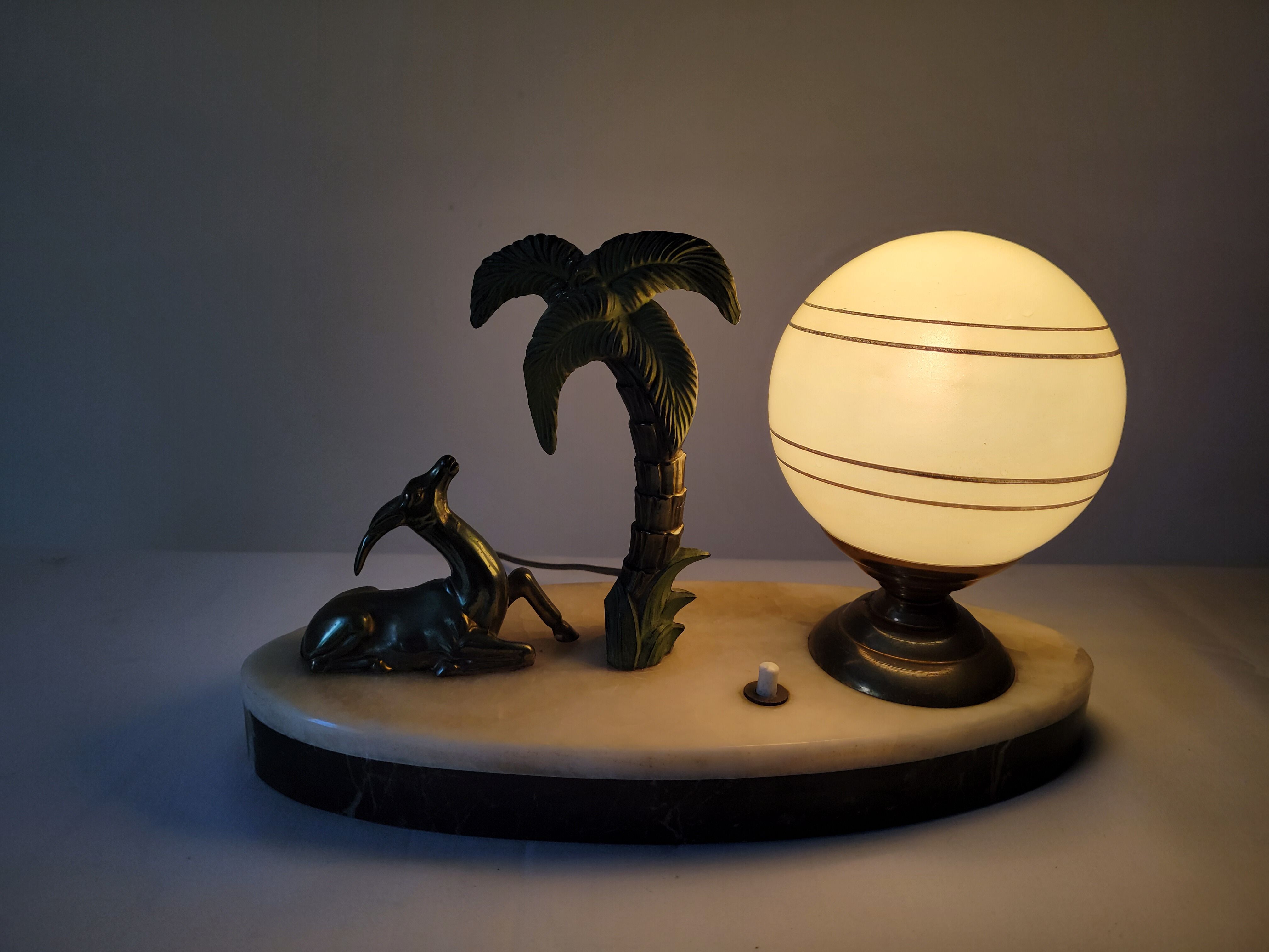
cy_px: 476
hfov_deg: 67.3
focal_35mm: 26
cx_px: 634
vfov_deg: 53.1
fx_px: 953
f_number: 1.8
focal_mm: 5.4
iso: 40
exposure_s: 1/356
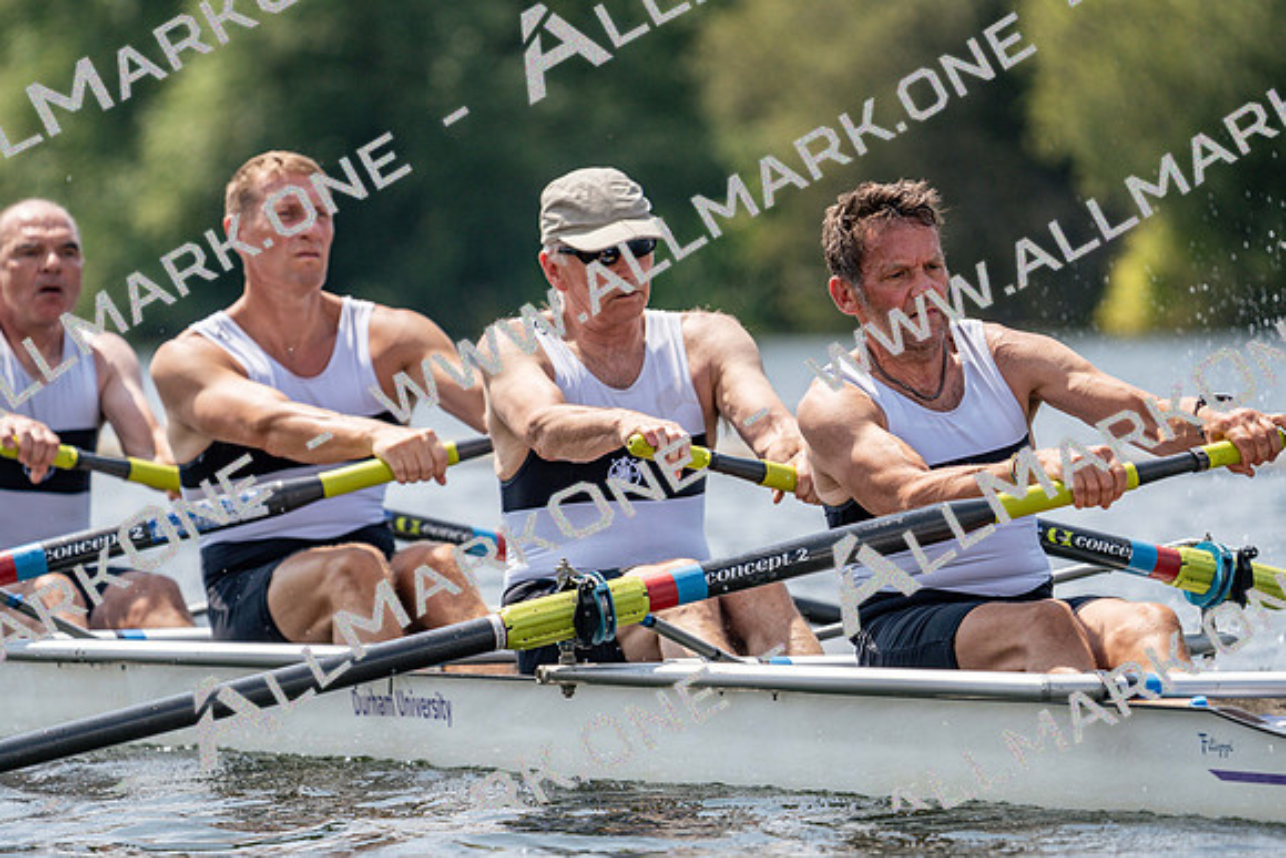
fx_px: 13541
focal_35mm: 379
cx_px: 643
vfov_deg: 3.6
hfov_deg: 5.4
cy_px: 429
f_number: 6.3
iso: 250
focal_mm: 379
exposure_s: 1/1600
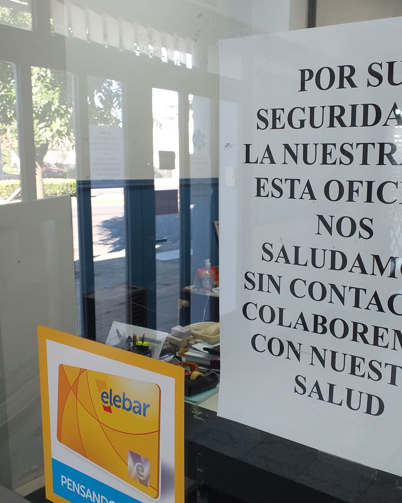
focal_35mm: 34
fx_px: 506
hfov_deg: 42.9
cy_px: 251
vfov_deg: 52.8
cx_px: 258
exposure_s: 1/50
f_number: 1.9
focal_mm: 3.6
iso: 64
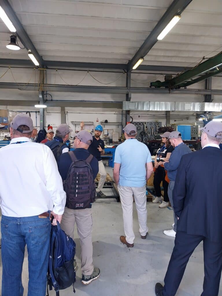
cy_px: 148
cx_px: 111
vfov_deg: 67.3
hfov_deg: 53.1
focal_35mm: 26
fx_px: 222
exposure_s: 1/50
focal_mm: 4
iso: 125
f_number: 1.8
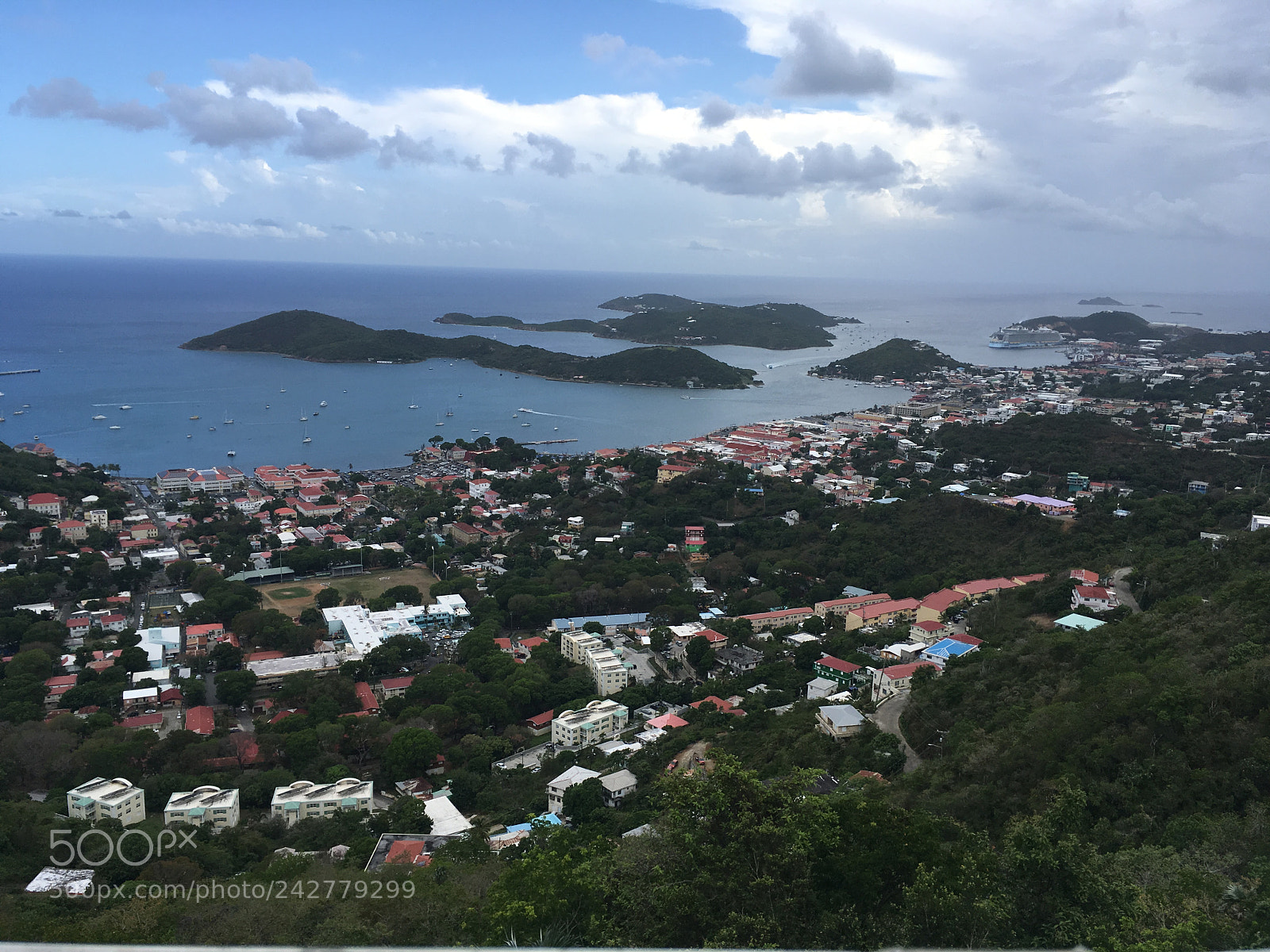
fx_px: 1064
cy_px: 476
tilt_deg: -11.8
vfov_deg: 48.2
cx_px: 635
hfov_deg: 61.7
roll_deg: -1.8
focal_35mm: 29
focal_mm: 4.15
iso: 25
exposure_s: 1/874
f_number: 2.2
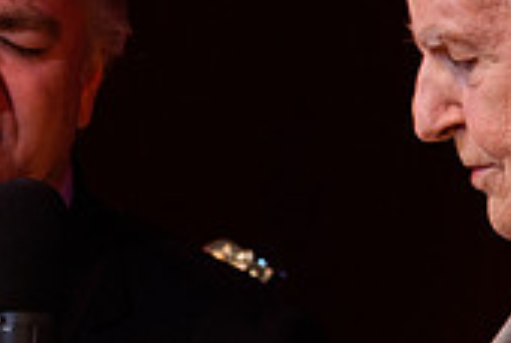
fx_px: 17333
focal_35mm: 1219
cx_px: 335
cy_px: 190
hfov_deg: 1.7
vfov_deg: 1.1
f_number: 5.6
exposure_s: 1/400
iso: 2500
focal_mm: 340
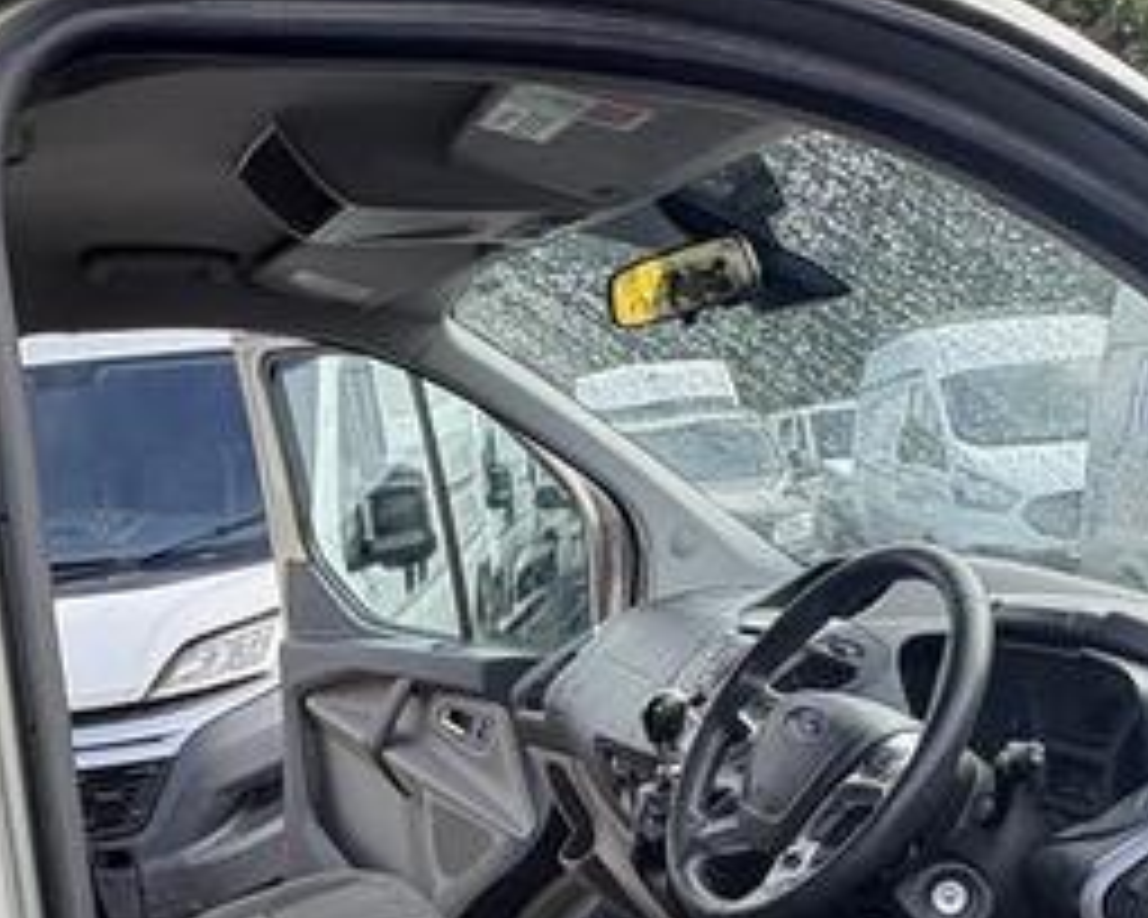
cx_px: 468
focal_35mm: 48
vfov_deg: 30.3
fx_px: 1631
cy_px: 792
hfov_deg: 38.6
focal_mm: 2.22
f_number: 2.2
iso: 50
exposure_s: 1/388
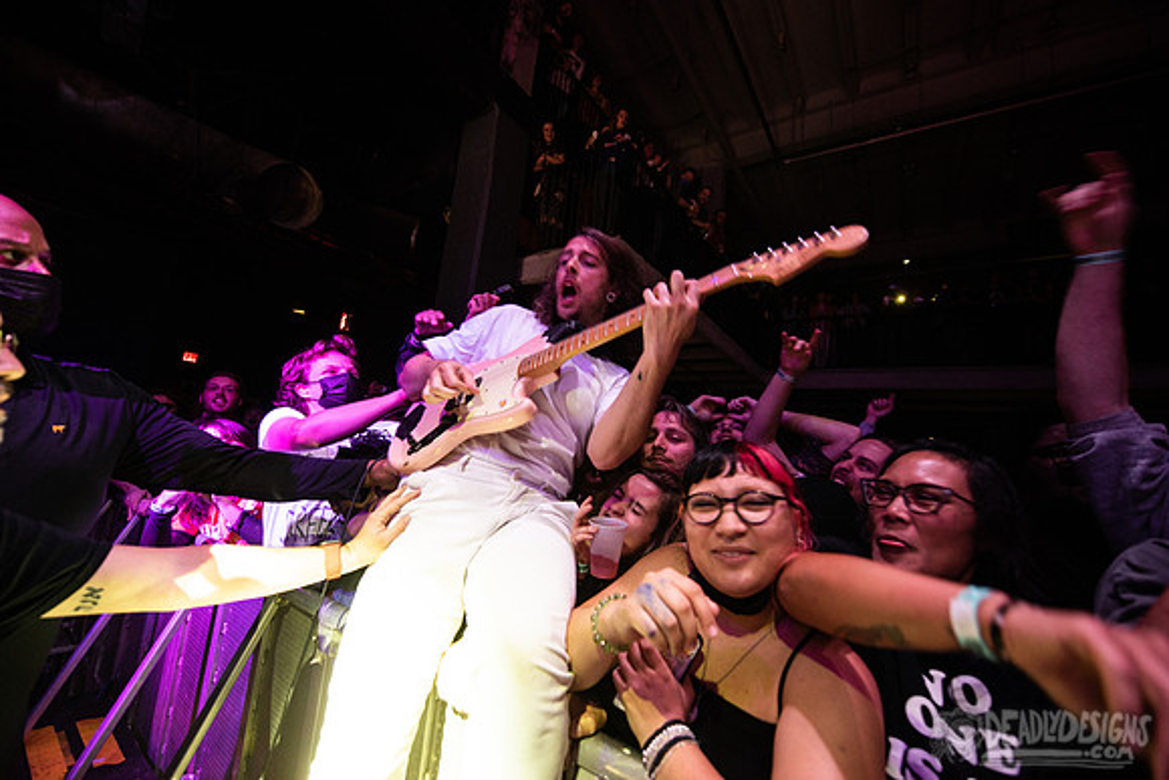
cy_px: 390
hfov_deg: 104.2
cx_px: 584
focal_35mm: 14
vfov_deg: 81.2
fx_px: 455
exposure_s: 1/80
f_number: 3.2
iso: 1600
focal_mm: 14
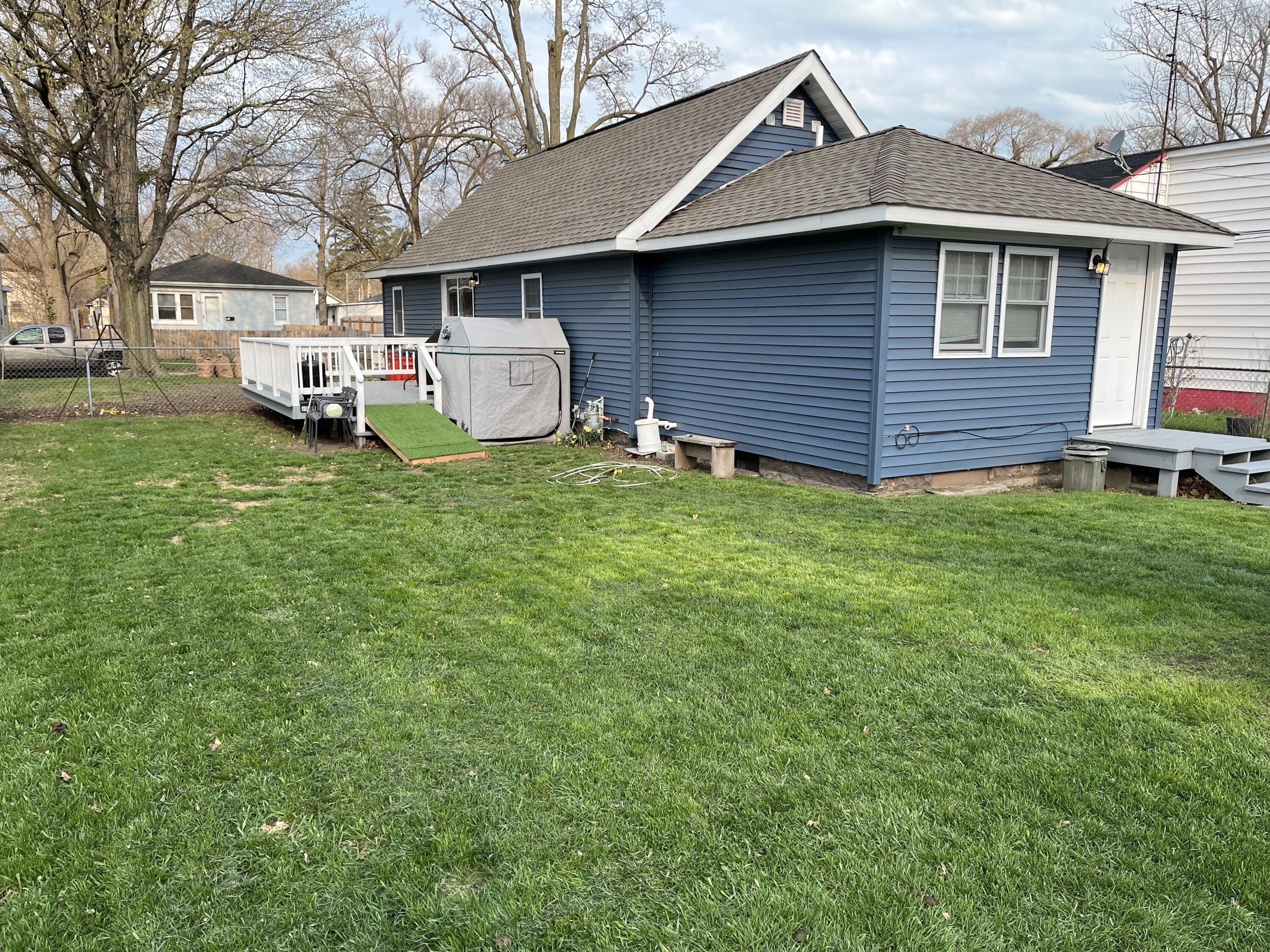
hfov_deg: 67.3
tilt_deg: -9.5
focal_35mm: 26
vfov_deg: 53.1
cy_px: 476
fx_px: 954
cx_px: 635
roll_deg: +0.3
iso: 50
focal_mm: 5.1
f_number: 1.6
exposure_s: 1/1175
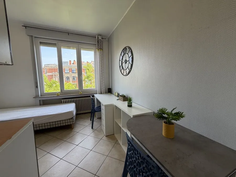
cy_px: 88
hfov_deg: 102.1
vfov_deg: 85.7
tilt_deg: -6.6
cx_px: 118
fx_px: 95
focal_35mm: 14
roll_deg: +0.3
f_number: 2.2
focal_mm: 2.22
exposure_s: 1/121
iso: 80
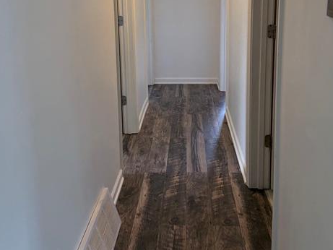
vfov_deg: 35.0
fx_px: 385
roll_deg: +0.6
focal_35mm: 40
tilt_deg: -11.5
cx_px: 178
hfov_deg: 46.8
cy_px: 56
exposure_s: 1/120
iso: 160
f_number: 1.78
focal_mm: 6.76
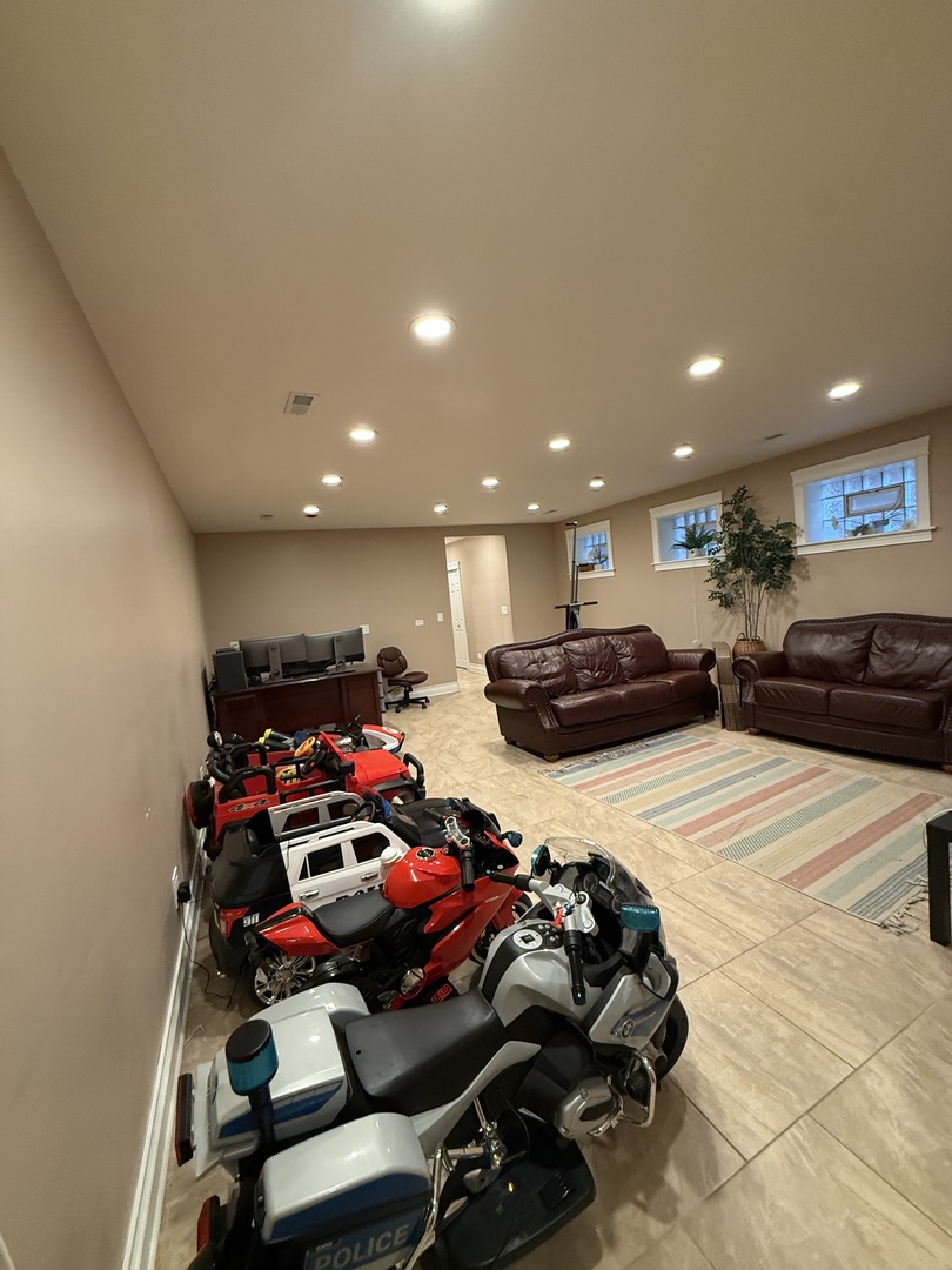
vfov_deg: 102.1
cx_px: 476
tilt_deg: -2.1
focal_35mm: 14
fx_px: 513
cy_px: 635
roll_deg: +5.7
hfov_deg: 85.7
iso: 400
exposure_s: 1/60
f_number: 2.2
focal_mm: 2.22
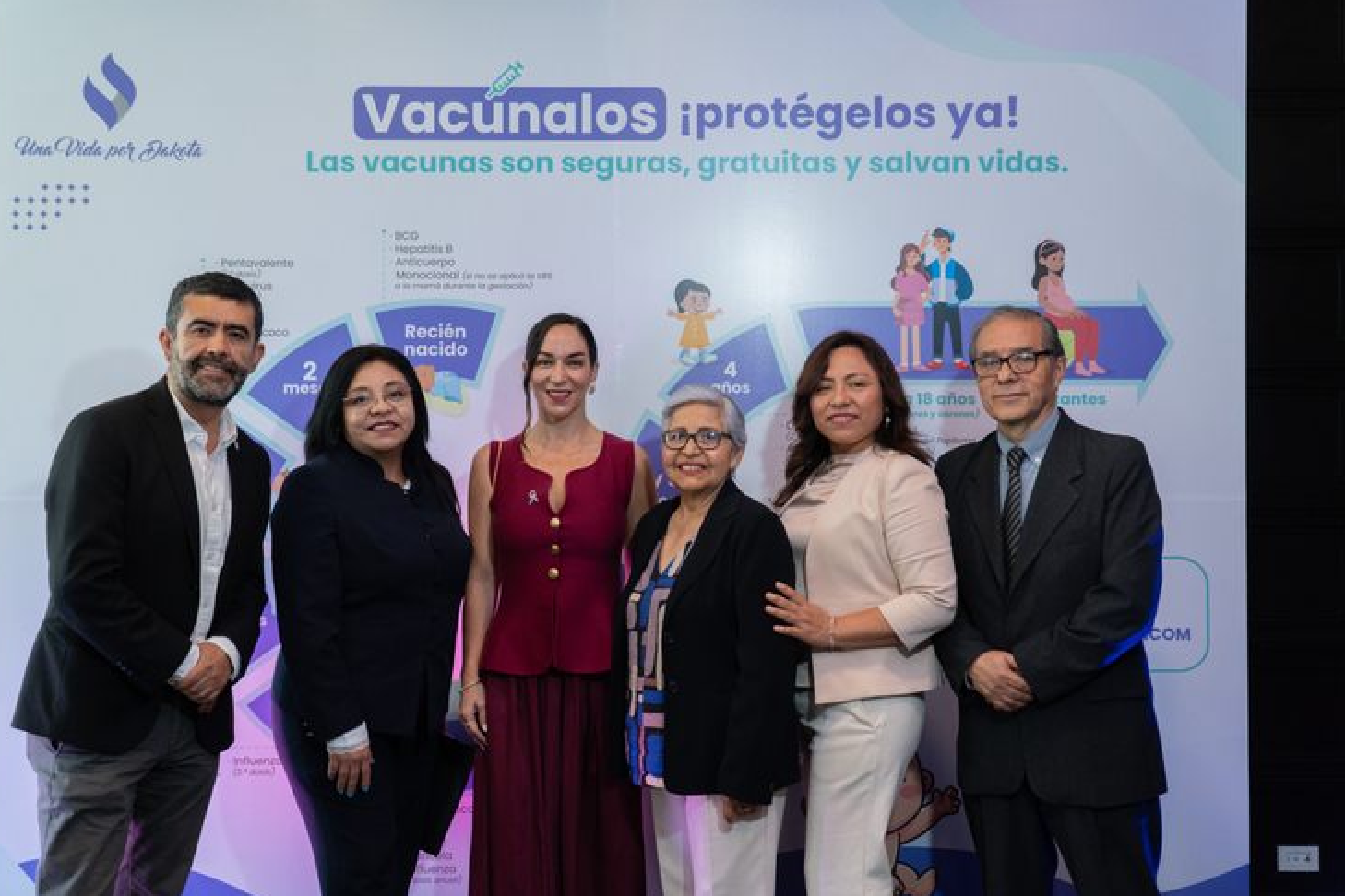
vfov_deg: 33.8
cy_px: 431
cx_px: 655
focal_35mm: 40
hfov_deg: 49.0
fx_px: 1477
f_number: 4
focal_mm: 25
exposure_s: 1/160
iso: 640
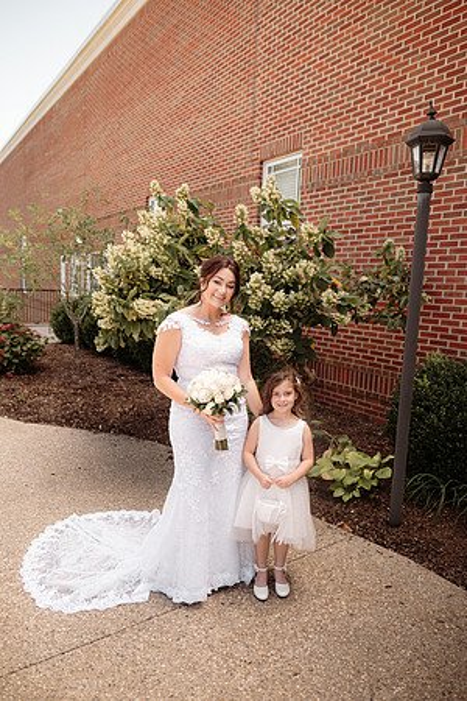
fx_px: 467
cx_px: 234
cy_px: 350
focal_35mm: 24
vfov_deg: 73.7
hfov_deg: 53.1
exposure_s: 1/500
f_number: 2.8
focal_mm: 24
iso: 160
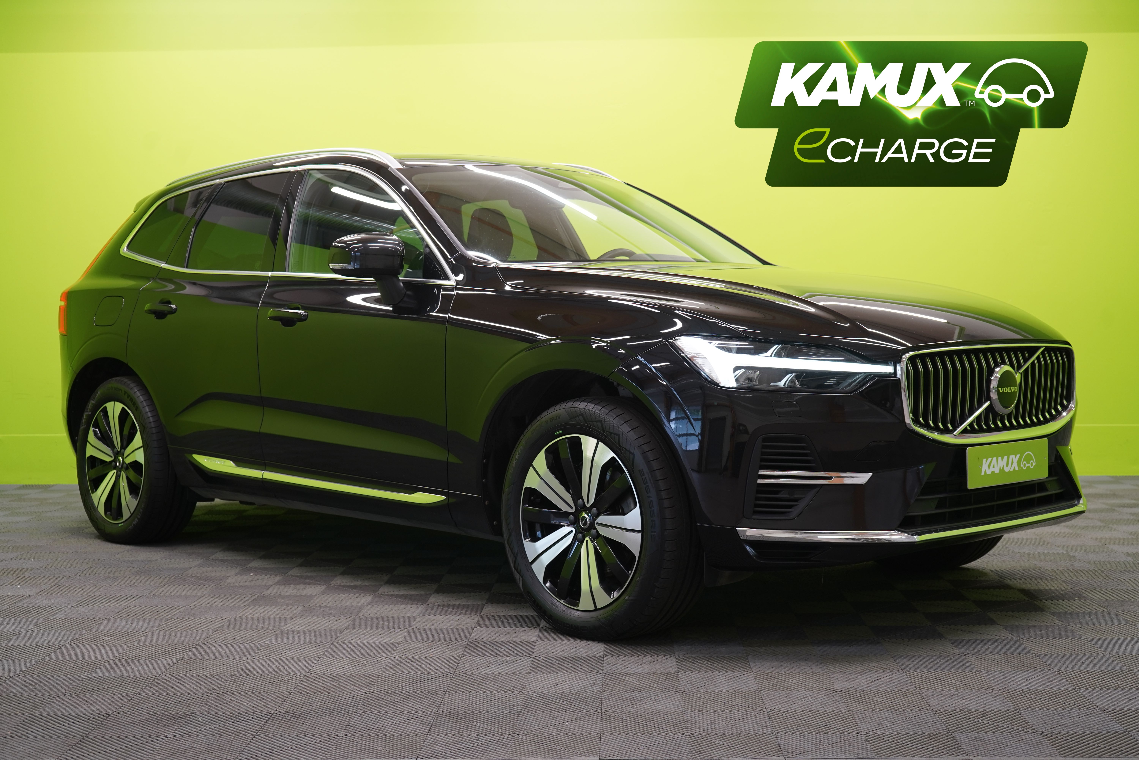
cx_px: 570
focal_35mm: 47
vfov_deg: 28.6
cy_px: 380
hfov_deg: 41.9
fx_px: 1487
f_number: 5
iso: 400
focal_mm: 47
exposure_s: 1/25
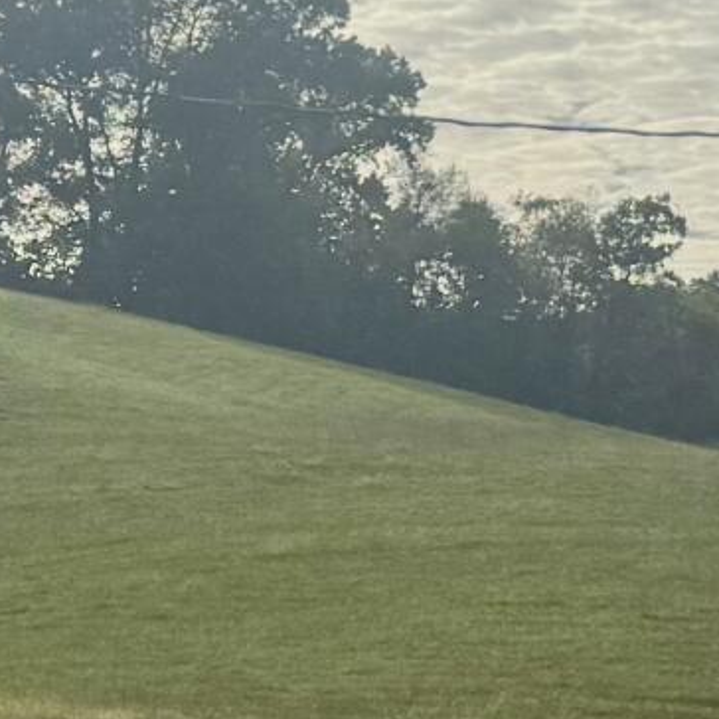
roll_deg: +2.7
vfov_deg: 9.9
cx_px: -504
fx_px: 4112
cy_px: 780
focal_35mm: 175
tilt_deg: -1.8
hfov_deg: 9.6
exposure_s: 1/14286
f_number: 1.78
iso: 64
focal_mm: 6.76
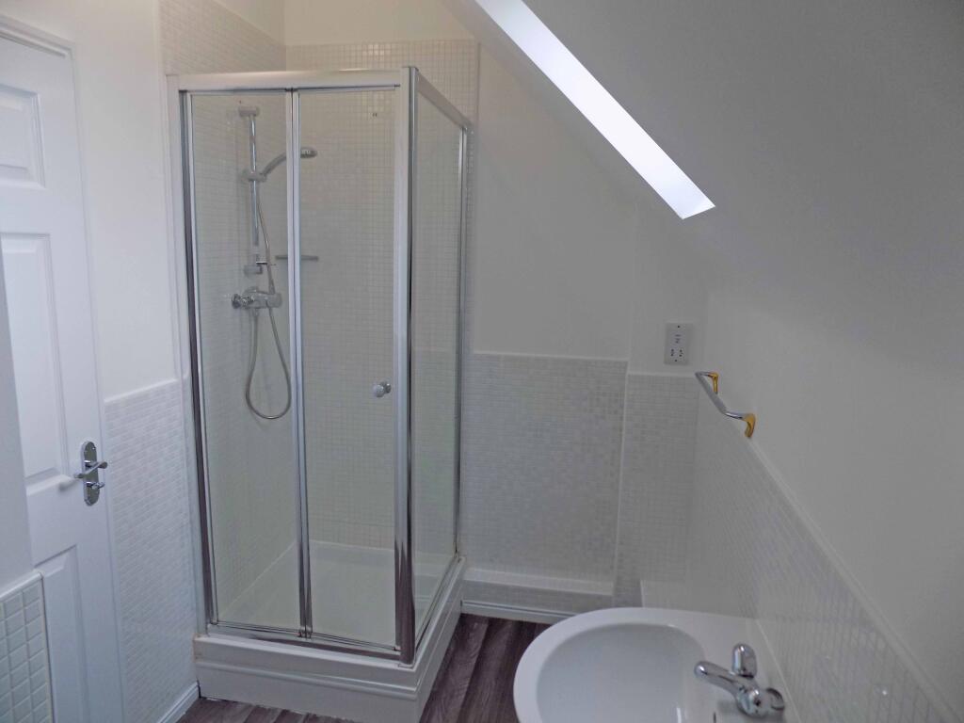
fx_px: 641
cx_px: 482
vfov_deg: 58.9
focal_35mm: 23
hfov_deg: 73.9
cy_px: 362
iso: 80
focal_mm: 4
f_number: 3.1
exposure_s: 1/60
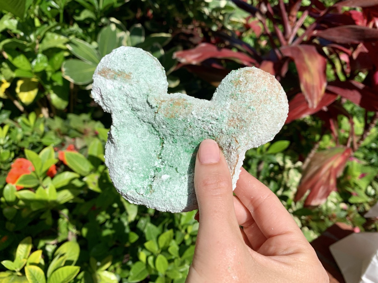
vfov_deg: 53.1
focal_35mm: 26
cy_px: 142
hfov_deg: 67.3
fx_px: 284
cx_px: 189
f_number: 1.8
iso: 25
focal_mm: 4.25
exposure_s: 1/3650
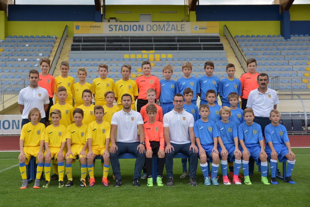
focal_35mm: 42
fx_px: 362
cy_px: 104
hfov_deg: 46.4
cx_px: 155
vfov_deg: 31.9
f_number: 2.8
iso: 400
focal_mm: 42
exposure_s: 1/1000
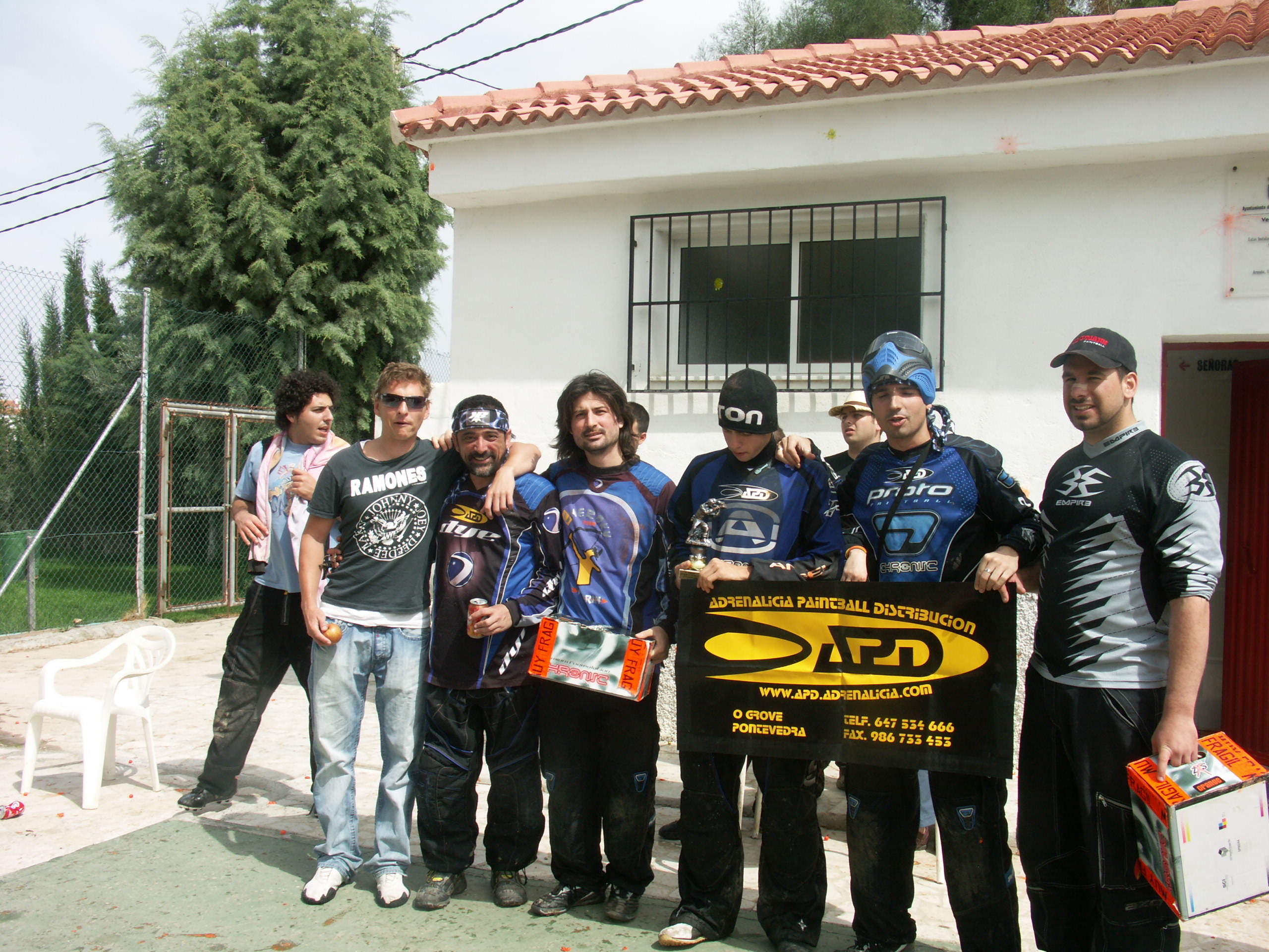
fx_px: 1320
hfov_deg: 51.4
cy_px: 476
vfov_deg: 39.7
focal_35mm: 36
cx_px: 634
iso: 64
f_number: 6.3
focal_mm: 9.28
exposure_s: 1/250
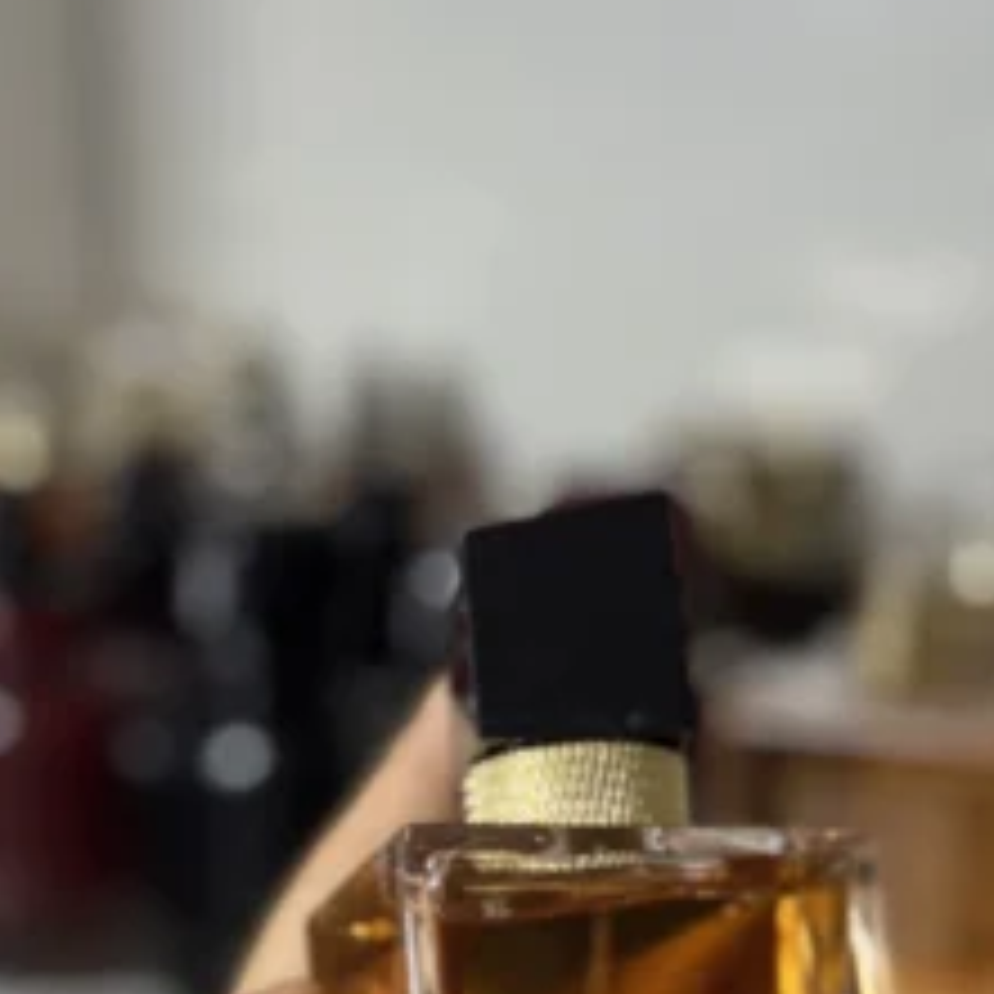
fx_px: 3574
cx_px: 549
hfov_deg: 15.8
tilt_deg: -20.9
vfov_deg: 15.2
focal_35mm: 110
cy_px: 1217
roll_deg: -0.5
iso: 200
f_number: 1.78
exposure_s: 1/50
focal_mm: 6.76
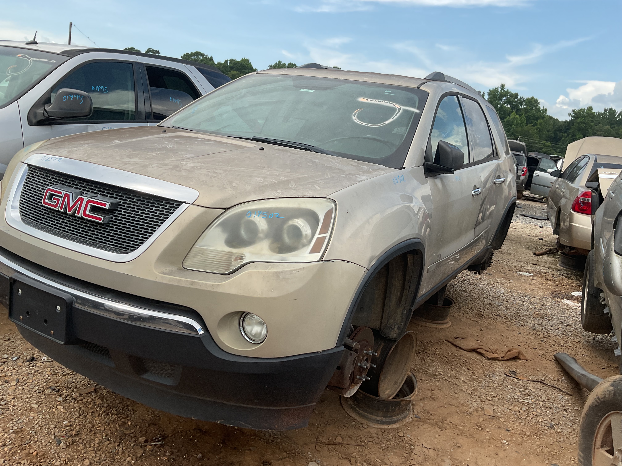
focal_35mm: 29
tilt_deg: -12.7
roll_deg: -7.6
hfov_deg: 61.7
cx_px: 311
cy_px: 233
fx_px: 521
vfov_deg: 48.2
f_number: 1.8
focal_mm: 3
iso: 16
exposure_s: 1/1250
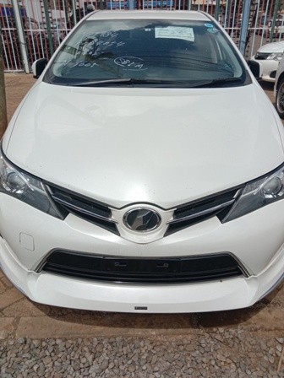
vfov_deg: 67.3
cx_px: 142
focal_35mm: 26
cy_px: 189
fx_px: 284
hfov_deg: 53.1
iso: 101
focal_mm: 3.65
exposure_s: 1/1319
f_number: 2.2
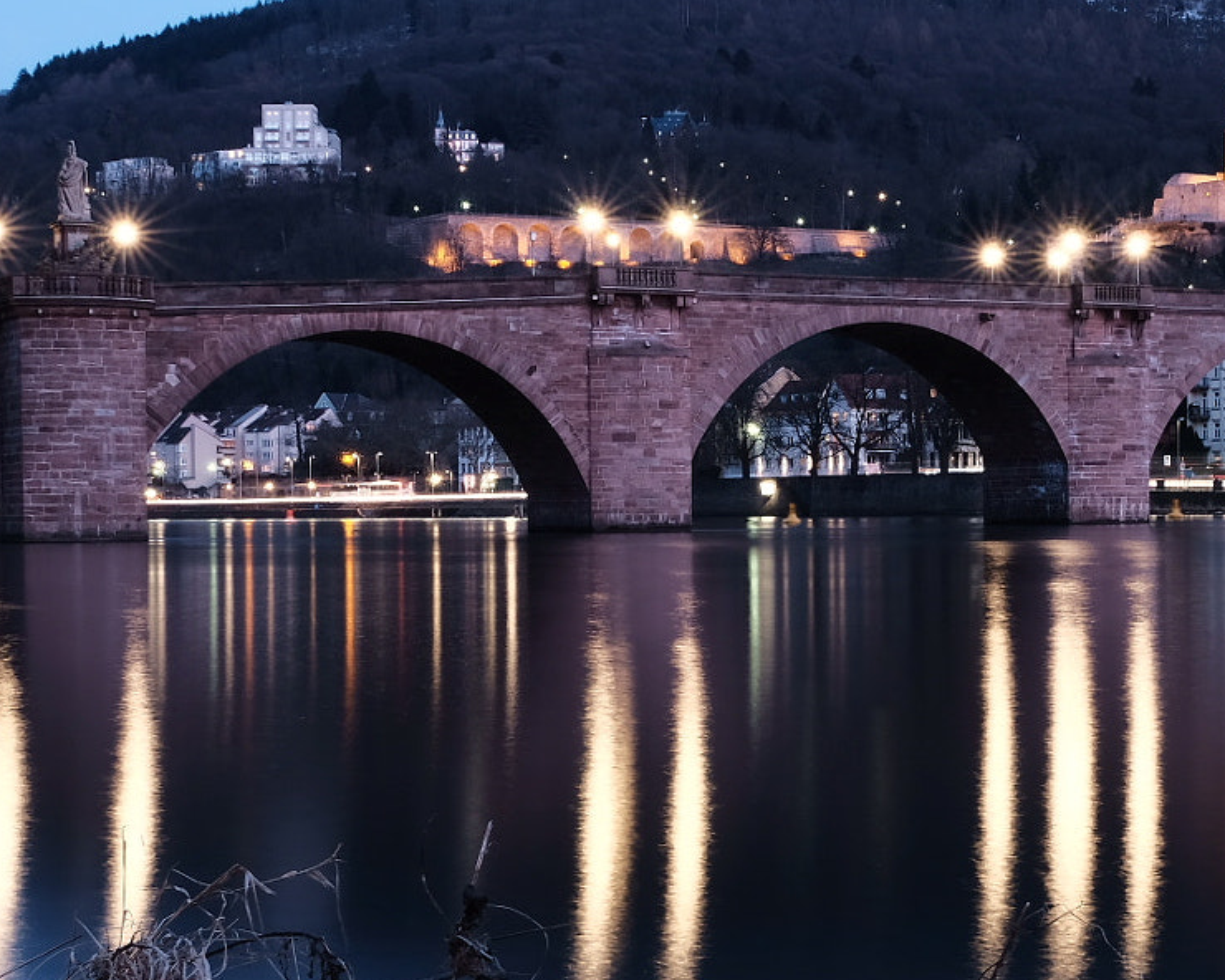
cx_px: 823
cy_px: 537
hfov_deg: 28.1
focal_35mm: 67
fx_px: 2429
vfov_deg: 22.8
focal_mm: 22
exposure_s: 50
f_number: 22
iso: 200
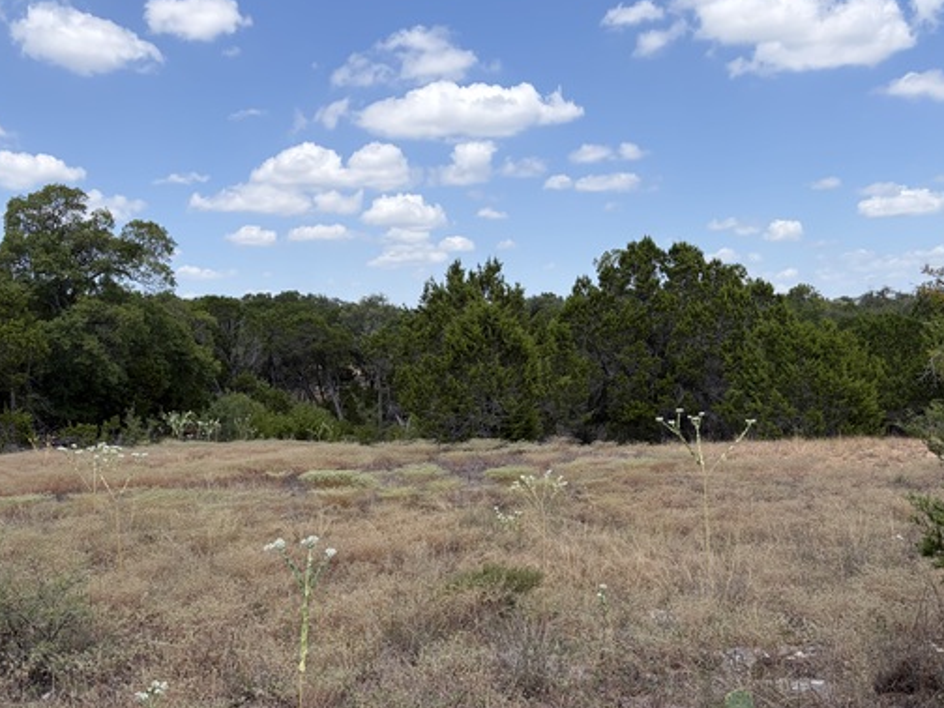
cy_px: 421
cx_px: 395
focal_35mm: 33
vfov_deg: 42.8
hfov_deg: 55.1
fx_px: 900
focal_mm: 5.96
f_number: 1.6
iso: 50
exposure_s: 1/2364
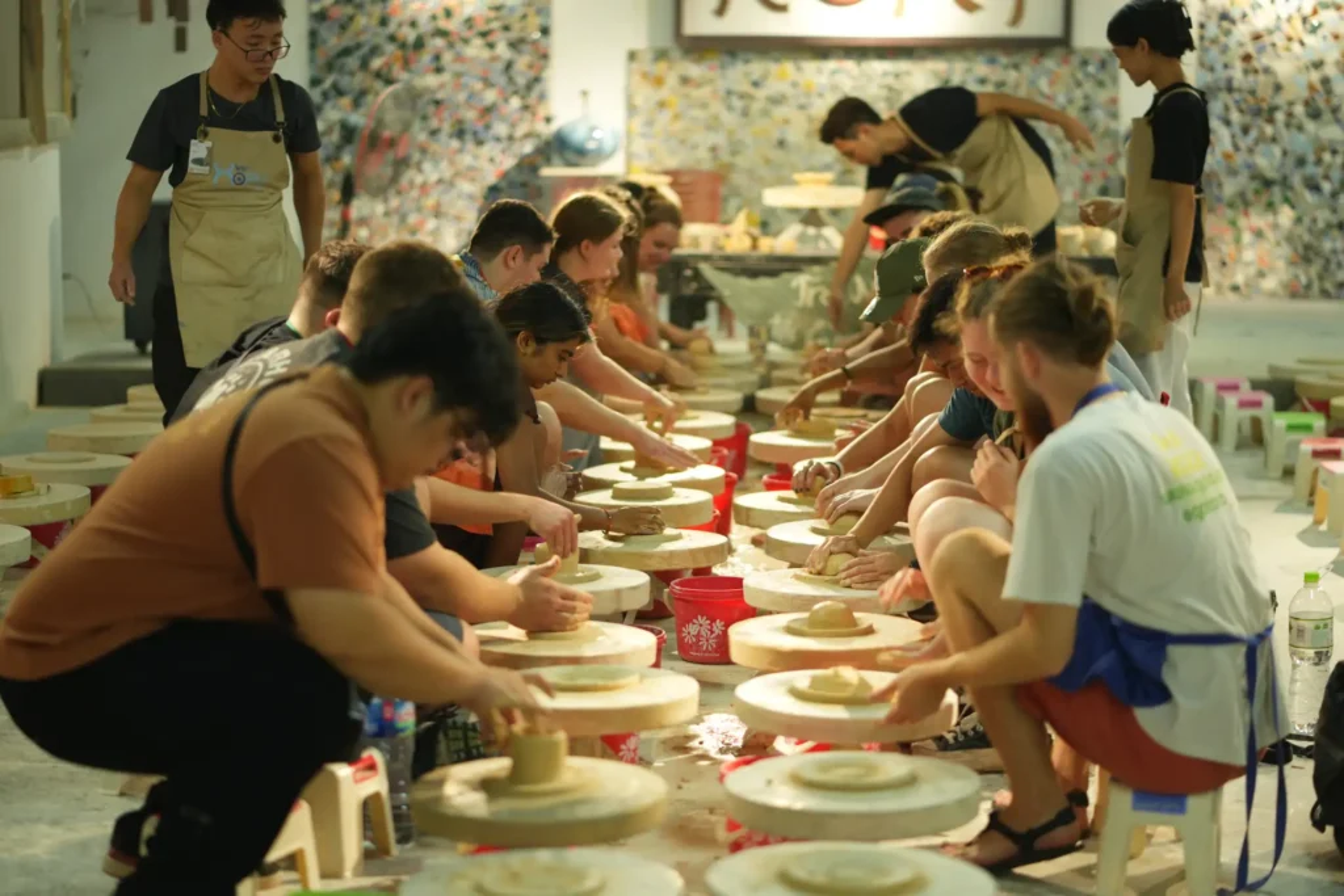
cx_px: 672
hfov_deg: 23.9
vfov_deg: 16.1
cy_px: 448
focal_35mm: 85
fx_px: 3174
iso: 640
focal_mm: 85
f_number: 1.8
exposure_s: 1/160
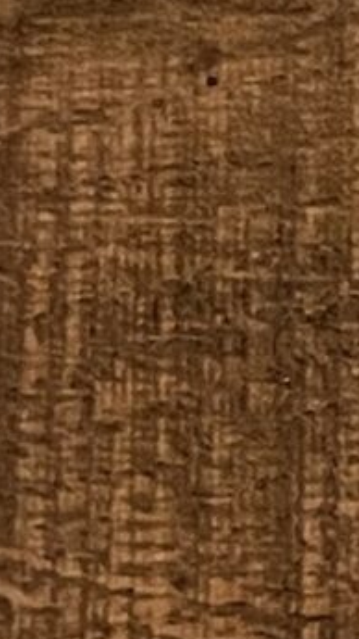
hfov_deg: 4.9
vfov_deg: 10.1
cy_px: -74
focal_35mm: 210
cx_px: 1727
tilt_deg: -78.7
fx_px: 3555
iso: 500
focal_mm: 5.1
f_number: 1.6
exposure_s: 1/50
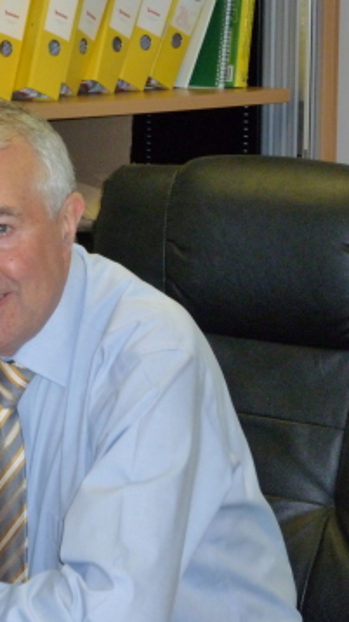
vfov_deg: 17.9
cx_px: -71
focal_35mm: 120
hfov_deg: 9.9
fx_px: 1977
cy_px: 308
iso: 500
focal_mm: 13.6
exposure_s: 1/80
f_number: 5.6
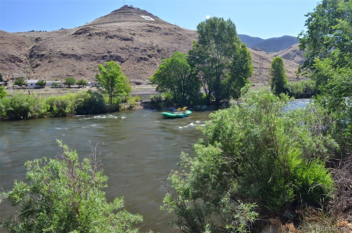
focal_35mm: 27
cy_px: 116
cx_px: 176
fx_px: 263
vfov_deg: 47.7
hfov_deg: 67.5
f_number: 22
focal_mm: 18
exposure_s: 1/5
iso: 100
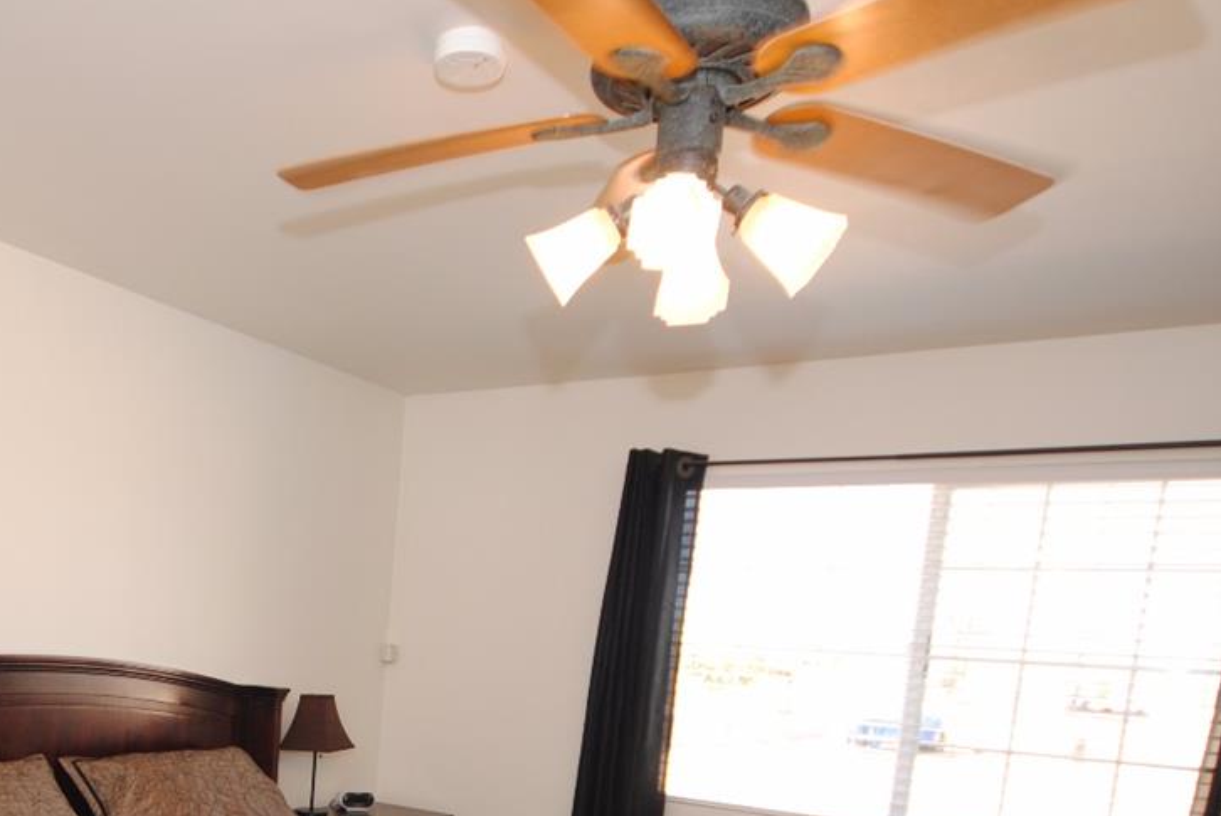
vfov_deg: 38.4
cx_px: 335
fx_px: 1052
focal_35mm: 31
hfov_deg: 57.8
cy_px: 787
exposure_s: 1/60
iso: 200
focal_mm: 10
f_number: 4
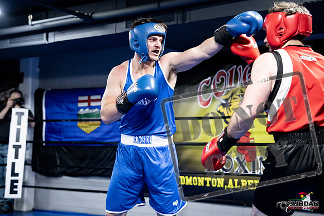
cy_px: 108
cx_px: 162
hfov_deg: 33.4
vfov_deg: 22.6
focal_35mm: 60
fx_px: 540
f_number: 2.8
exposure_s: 1/1000
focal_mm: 60
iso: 8000
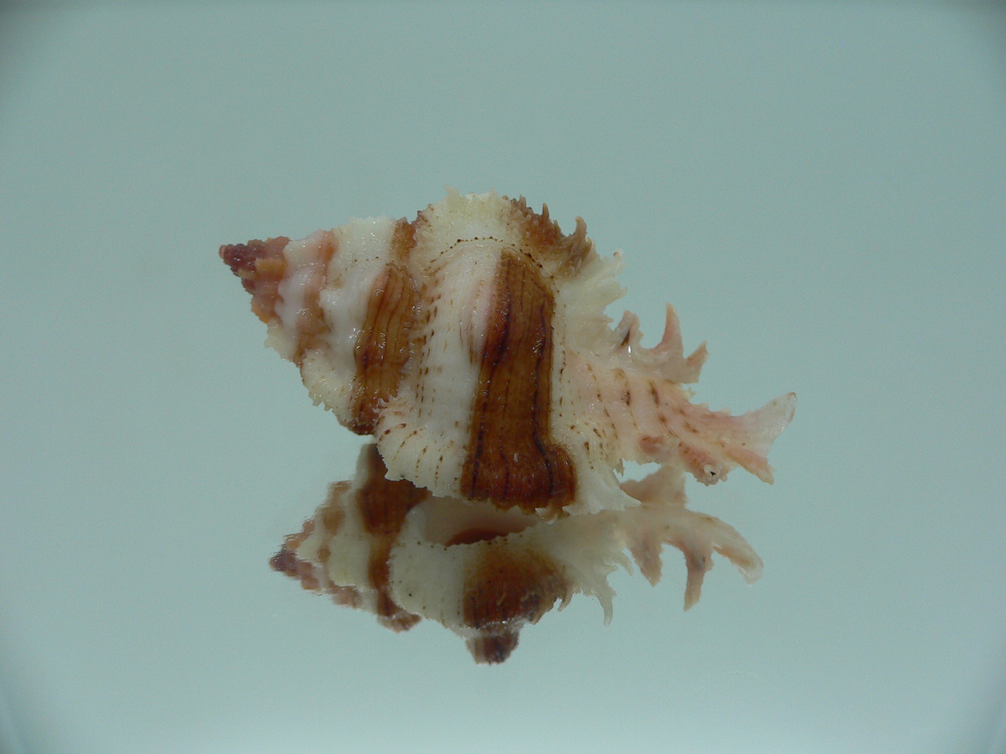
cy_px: 377
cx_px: 503
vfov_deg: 40.7
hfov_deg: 52.6
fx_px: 1017
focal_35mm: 35
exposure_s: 1/60
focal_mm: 4.6
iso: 80
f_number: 2.8
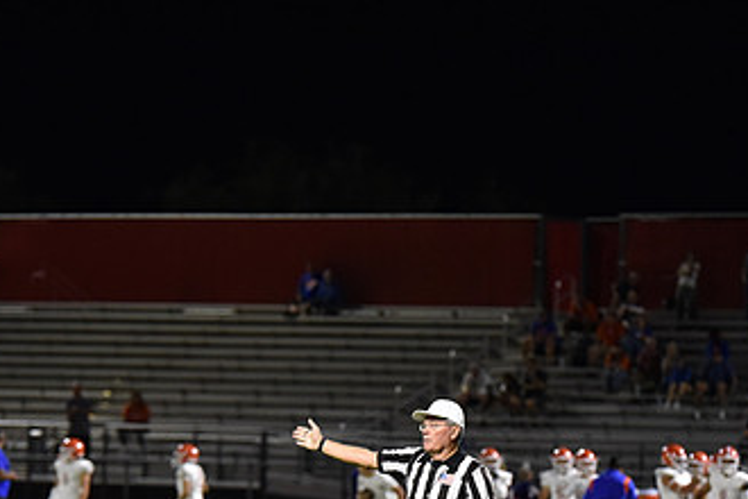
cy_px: 434
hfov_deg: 8.1
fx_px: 5298
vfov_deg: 5.4
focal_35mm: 255
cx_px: 442
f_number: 2.8
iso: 4000
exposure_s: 1/500
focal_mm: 145
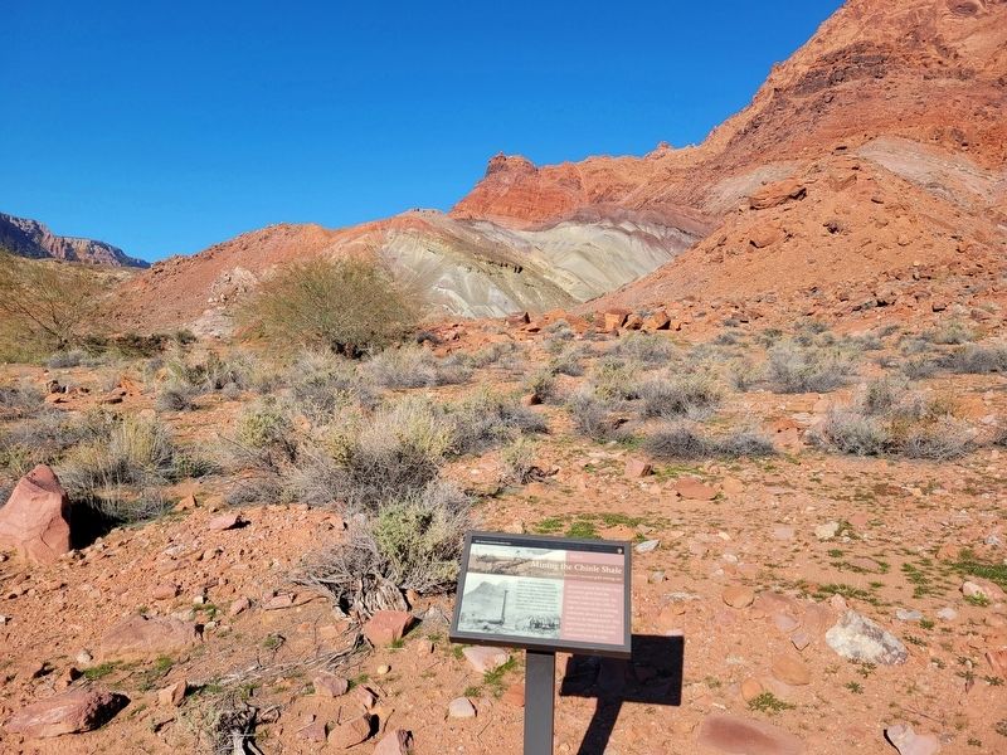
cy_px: 378
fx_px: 756
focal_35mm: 26
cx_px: 504
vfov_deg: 53.1
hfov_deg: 67.3
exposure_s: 1/2905
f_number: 1.8
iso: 40
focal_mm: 5.4
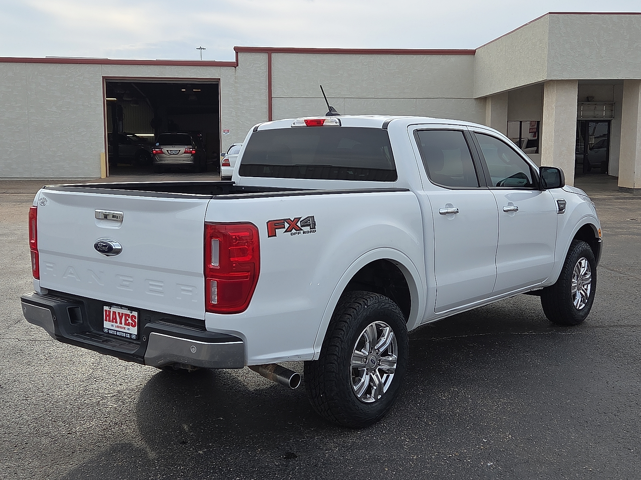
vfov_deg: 36.0
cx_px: 320
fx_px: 741
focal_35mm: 40
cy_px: 240
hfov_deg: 46.8
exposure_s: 1/2500
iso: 76
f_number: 1.8
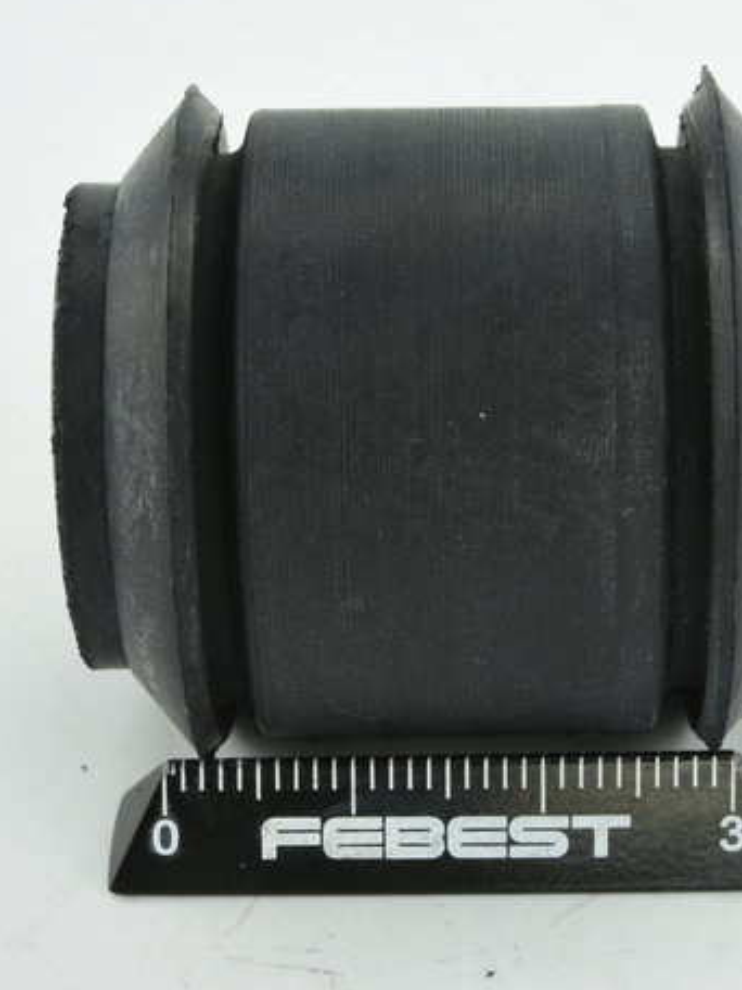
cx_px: 462
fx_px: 2601
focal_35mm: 91
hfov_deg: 16.2
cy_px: 508
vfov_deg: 21.5
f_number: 32
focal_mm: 60
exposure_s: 1/2
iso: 64
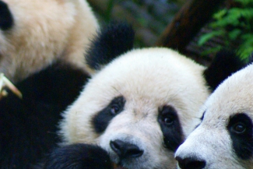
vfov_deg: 1.7
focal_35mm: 797
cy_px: 152
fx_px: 5603
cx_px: 57
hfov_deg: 2.6
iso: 800
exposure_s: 1/200
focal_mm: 210
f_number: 5.6
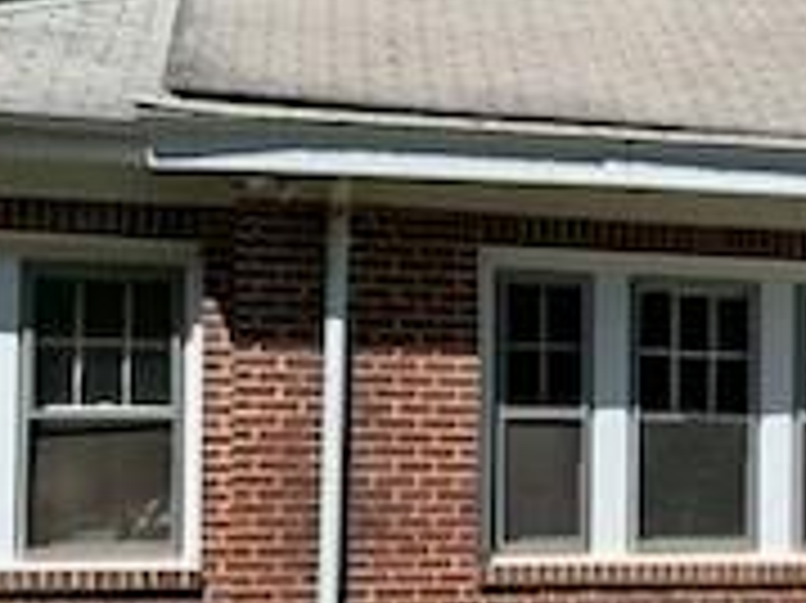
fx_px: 2001
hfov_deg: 20.9
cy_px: 428
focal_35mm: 86
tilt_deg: +4.3
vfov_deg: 17.1
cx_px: 1022
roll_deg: +2.6
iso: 80
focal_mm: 6.86
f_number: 1.78
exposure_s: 1/3472
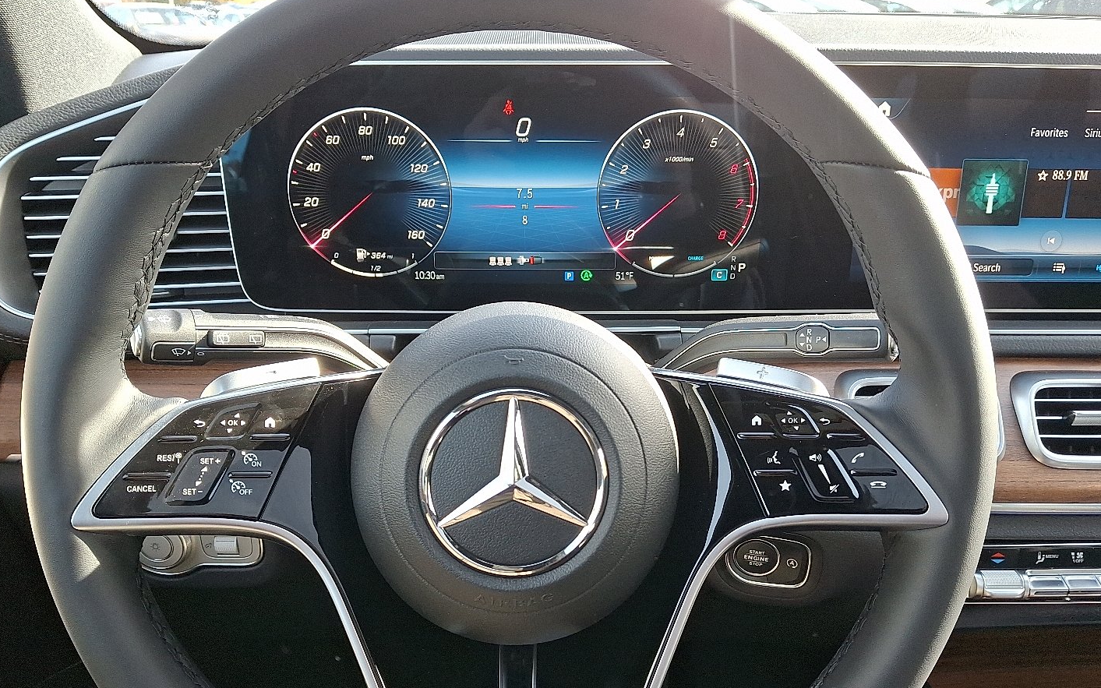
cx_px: 541
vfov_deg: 41.7
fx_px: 900
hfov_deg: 62.9
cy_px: 408
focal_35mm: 30
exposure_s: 1/100
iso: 33
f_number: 1.8
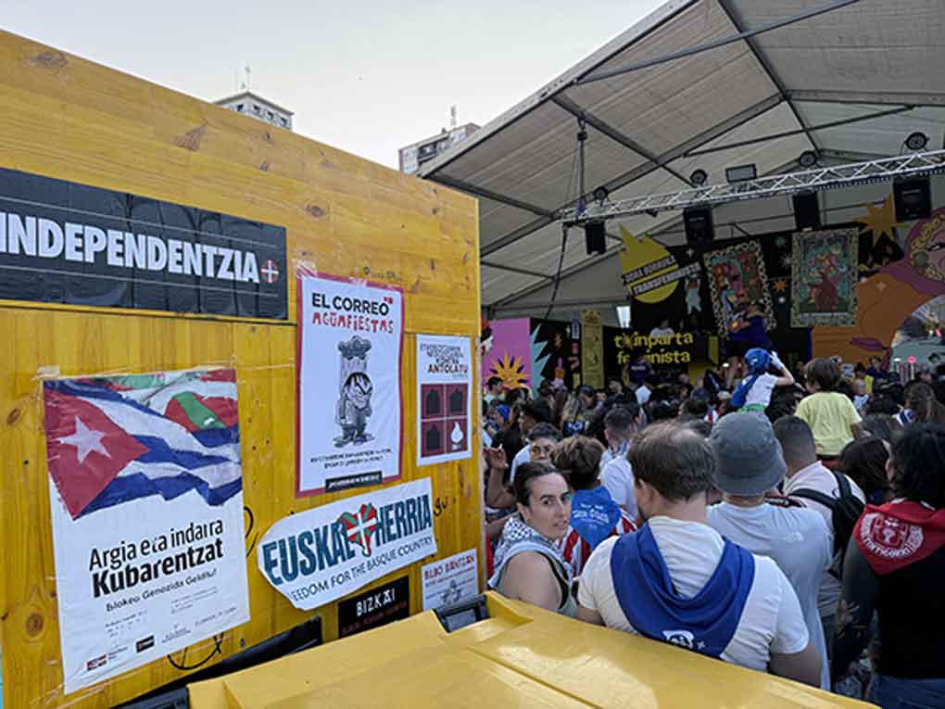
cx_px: 472
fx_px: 655
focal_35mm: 24
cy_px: 354
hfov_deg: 71.6
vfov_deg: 56.8
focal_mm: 6.76
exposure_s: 1/265
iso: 64
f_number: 1.78
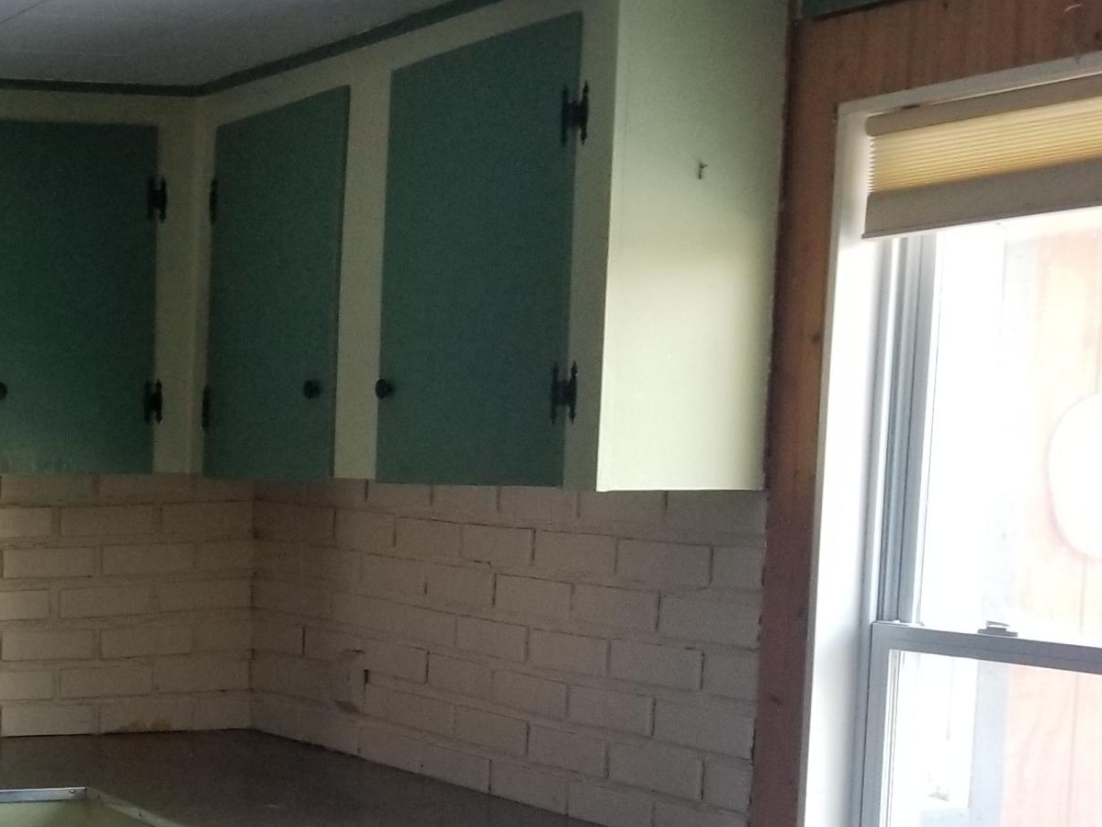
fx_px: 2069
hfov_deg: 27.4
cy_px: 695
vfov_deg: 22.2
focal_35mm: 65
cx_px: -94
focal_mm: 4.25
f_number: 1.7
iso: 160
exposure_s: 1/50
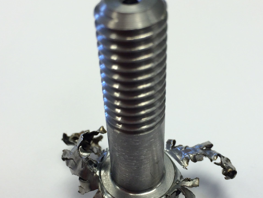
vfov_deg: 28.5
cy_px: 120
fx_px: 387
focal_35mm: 51
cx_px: 139
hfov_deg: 37.5
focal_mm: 4.12
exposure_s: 1/120
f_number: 2.2
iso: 50
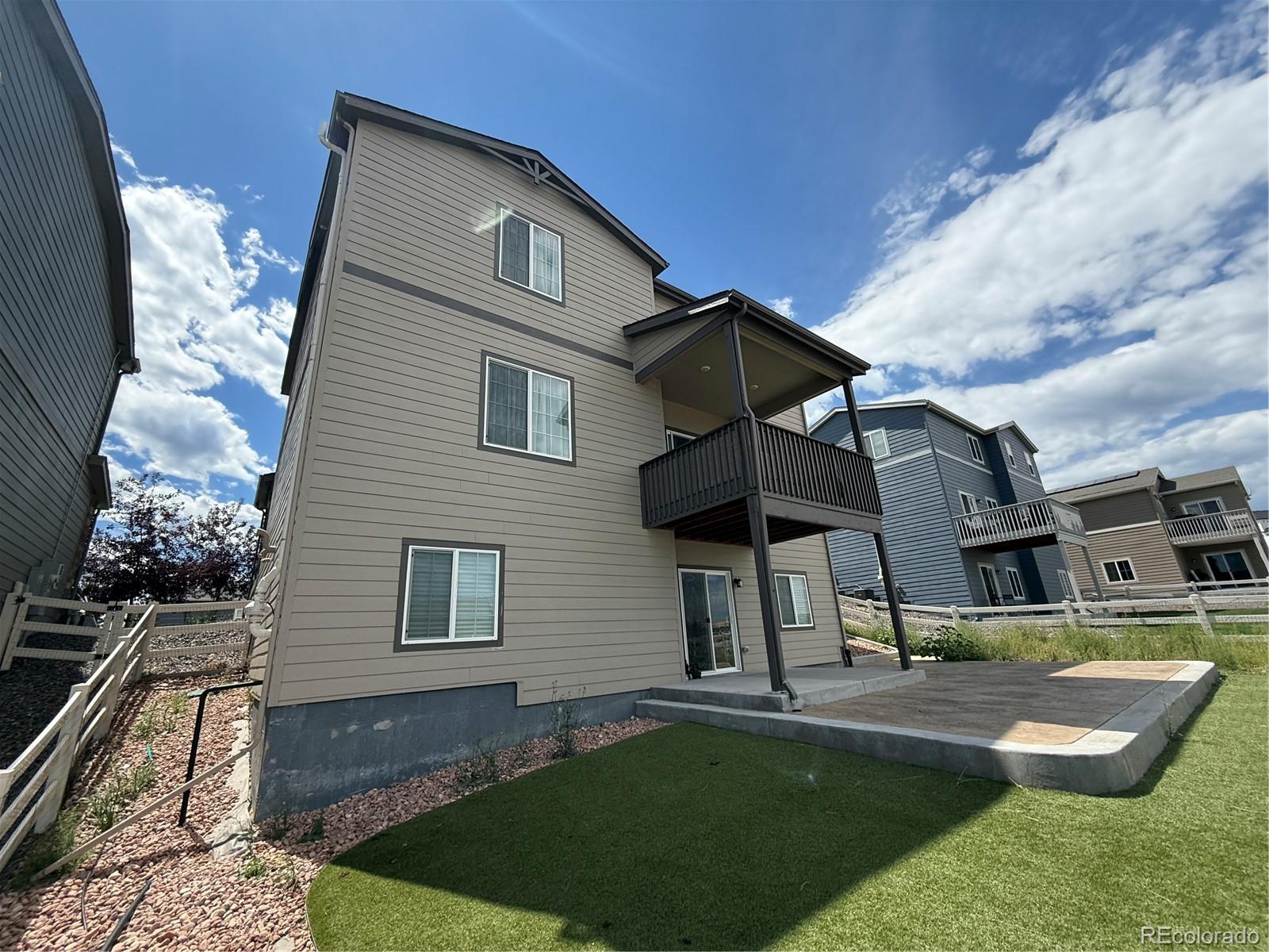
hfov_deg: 102.1
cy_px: 476
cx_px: 634
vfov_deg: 85.7
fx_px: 513
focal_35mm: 14
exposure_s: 1/1961
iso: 80
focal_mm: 2.22
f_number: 2.2
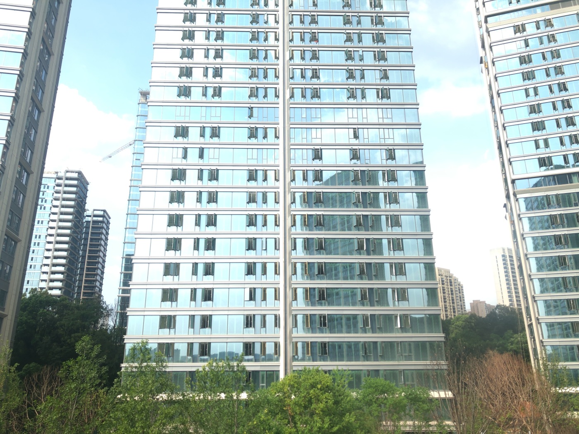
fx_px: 468
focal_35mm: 28
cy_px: 217
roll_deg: +0.4
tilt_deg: +16.7
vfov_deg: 49.7
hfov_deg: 63.4
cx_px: 290
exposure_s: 1/453
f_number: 1.8
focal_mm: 3.99
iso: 20
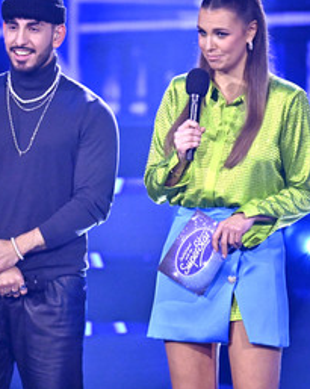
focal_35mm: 659
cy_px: 174
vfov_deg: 2.9
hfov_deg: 2.3
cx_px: 150
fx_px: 7571
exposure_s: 1/640
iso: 5000
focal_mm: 400
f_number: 4.5
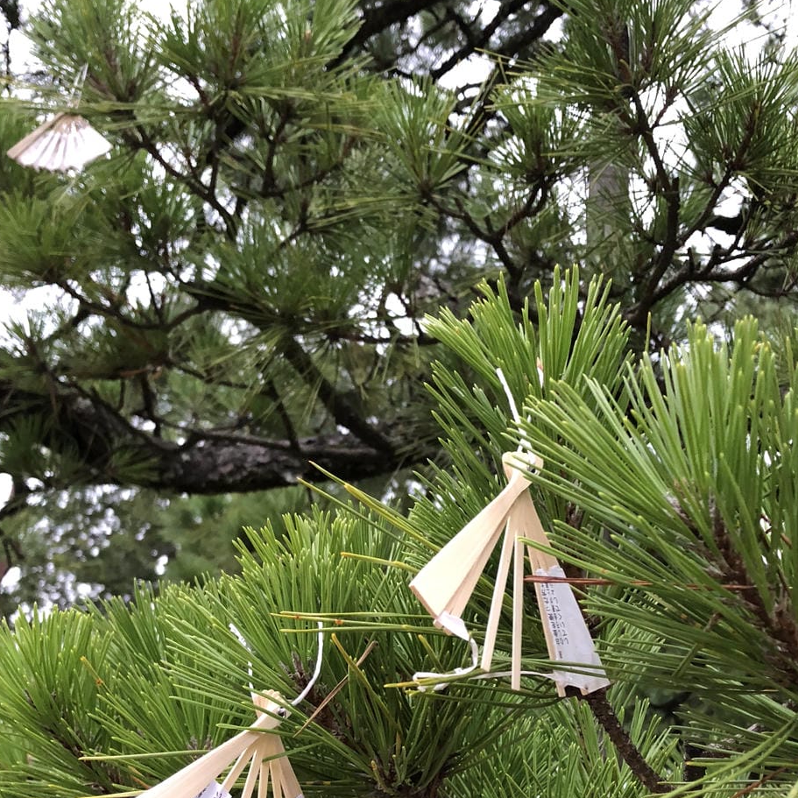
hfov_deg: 37.5
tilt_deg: +25.0
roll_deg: -5.4
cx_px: 379
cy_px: 548
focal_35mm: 45
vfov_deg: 37.1
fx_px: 1174
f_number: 1.8
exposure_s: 1/15
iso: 100
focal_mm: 3.99
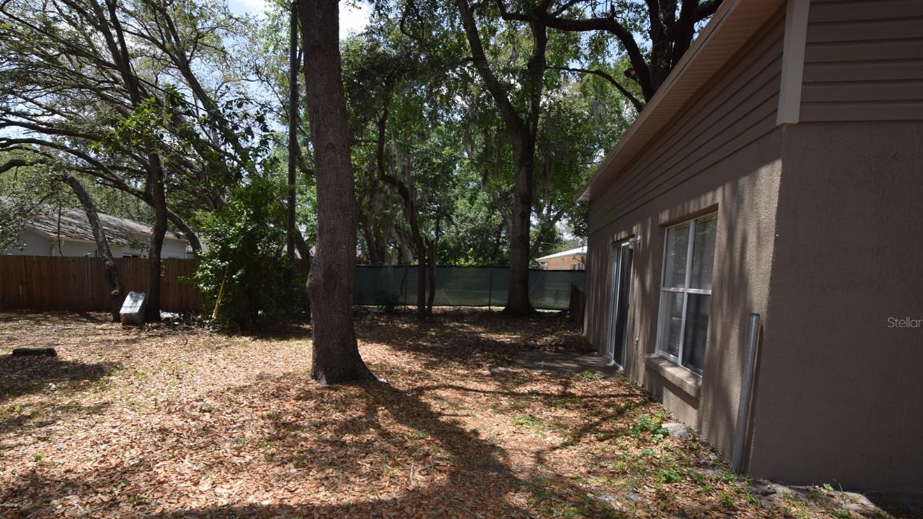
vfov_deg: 57.7
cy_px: 322
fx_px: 465
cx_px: 391
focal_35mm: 19
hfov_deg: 88.9
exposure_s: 1/200
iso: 100
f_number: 7.1
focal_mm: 10
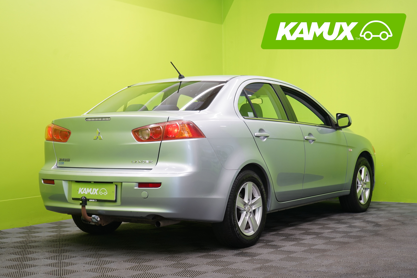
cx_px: 208
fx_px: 672
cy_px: 139
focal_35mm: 58
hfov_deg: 34.5
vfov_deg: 23.4
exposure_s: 1/25
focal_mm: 58
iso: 400
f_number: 5.6
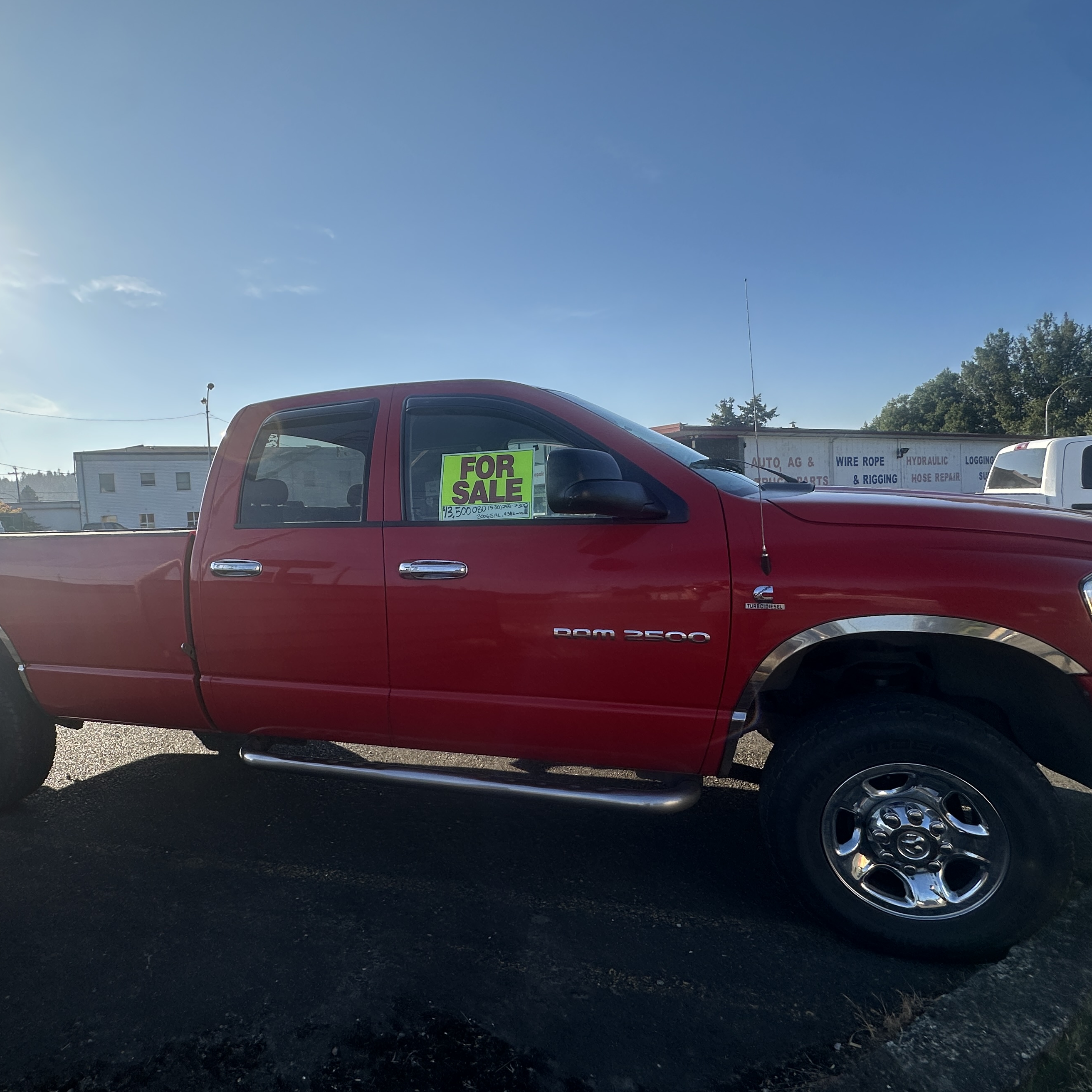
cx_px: 450
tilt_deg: -2.1
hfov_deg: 77.0
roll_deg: +2.5
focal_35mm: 19
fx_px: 678
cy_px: 546
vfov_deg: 77.7
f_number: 2.2
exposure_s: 1/2053
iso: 50
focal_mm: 2.22
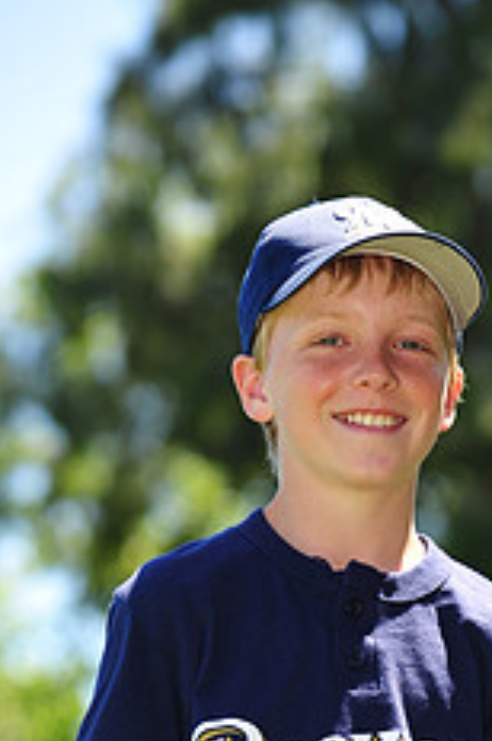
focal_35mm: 305
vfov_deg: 6.7
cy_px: 920
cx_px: 521
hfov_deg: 4.5
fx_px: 6271
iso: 200
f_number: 4
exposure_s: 1/400
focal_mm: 122
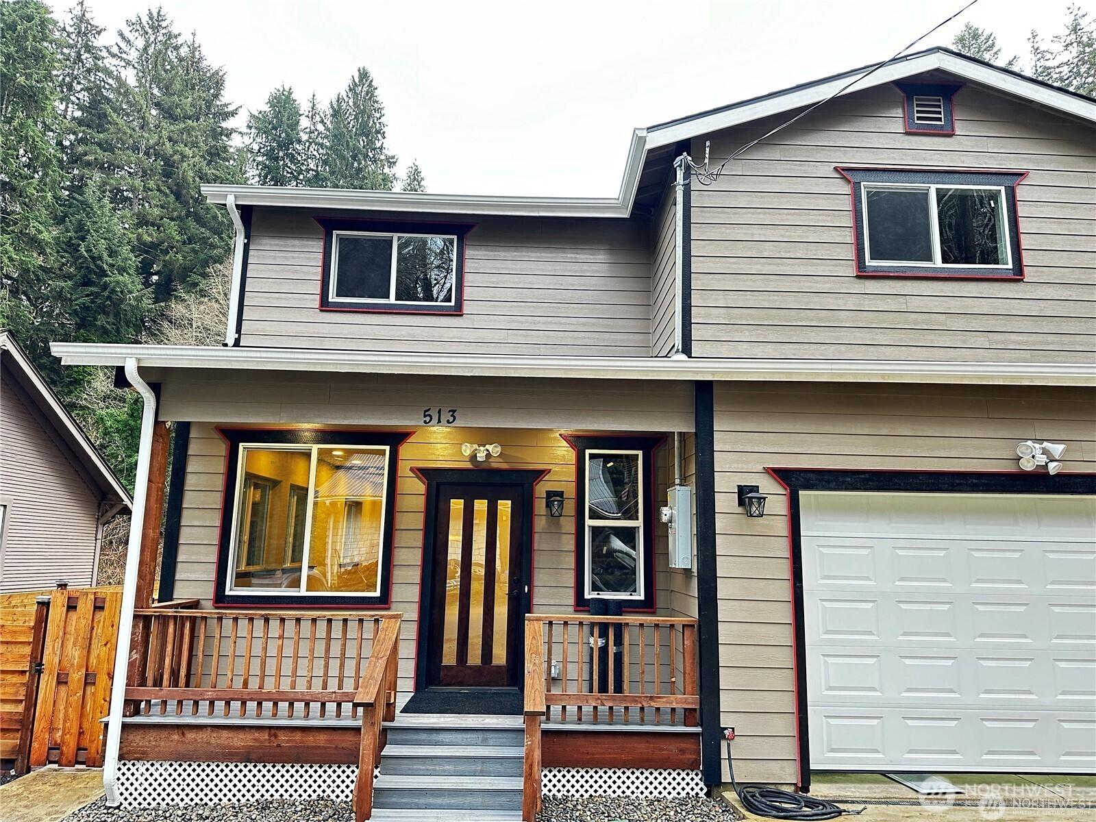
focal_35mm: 24
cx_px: 548
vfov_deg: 56.8
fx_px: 760
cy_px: 411
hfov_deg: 71.6
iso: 250
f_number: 1.78
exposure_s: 1/60
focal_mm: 6.86
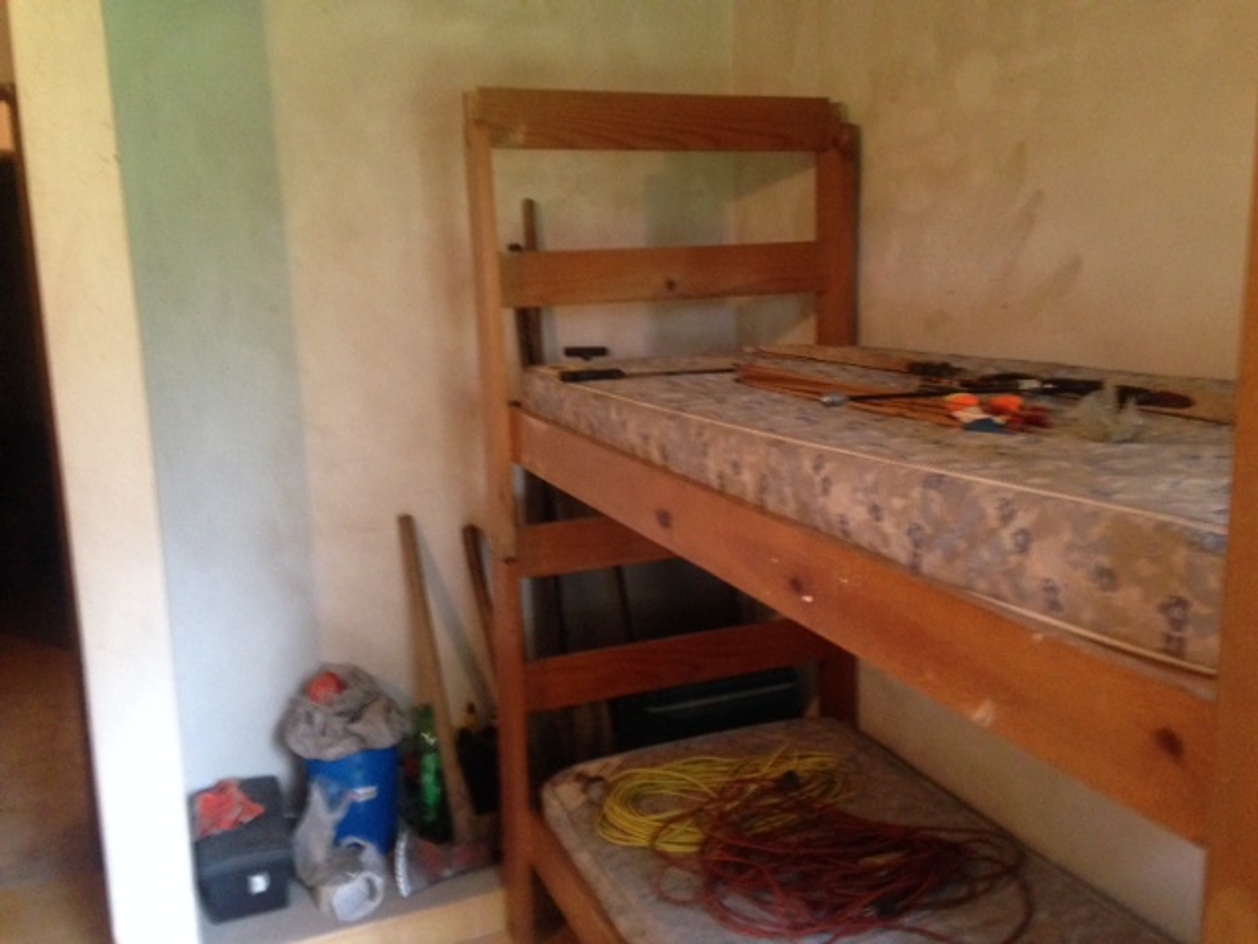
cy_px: 472
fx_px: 1199
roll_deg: +2.0
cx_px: 629
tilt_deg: -7.6
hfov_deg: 55.4
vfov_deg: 42.9
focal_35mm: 33
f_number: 2.4
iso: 400
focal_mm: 4.12
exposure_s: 1/15
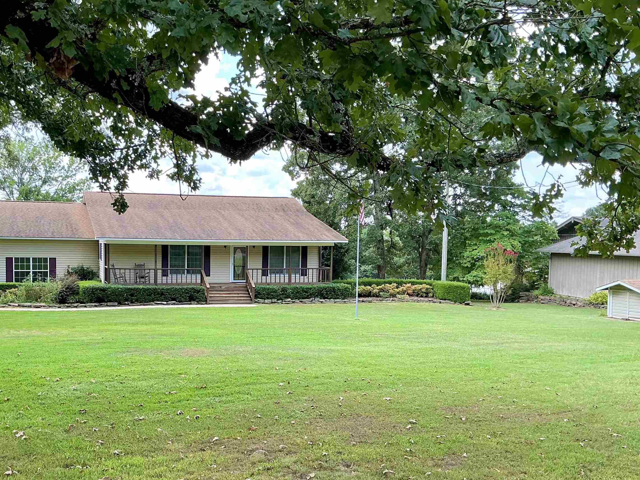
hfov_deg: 47.4
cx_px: 237
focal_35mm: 39
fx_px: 721
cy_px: 292
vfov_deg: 36.7
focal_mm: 3
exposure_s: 1/222
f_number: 1.8
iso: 25
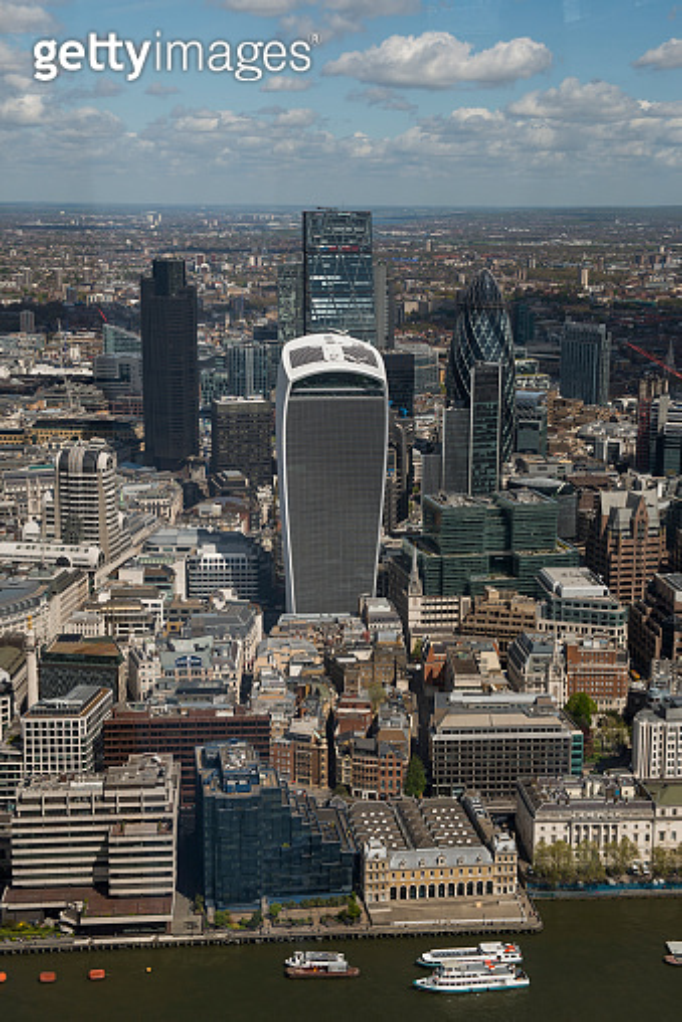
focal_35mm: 52
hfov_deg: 26.0
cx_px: 341
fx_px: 1477
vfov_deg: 38.2
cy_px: 511
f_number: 10
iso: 100
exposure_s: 1/400
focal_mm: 52
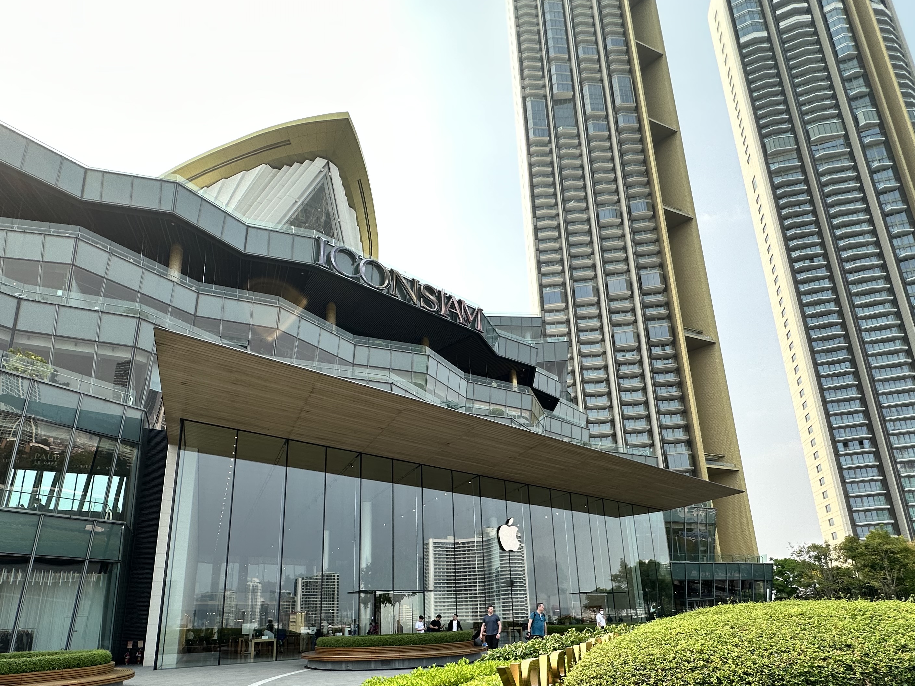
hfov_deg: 81.7
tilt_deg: +14.2
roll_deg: +2.2
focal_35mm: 20
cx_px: 457
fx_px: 529
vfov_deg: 63.5
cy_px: 481
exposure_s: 1/587
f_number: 2.2
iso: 40
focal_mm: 2.22
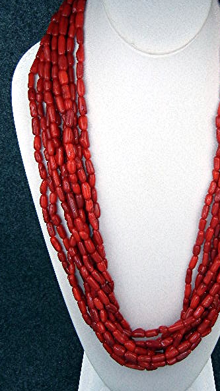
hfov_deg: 29.4
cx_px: 153
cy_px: 187
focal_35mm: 40
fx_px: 415
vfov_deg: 50.5
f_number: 3.6
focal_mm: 6.2
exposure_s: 1/36.2
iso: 200
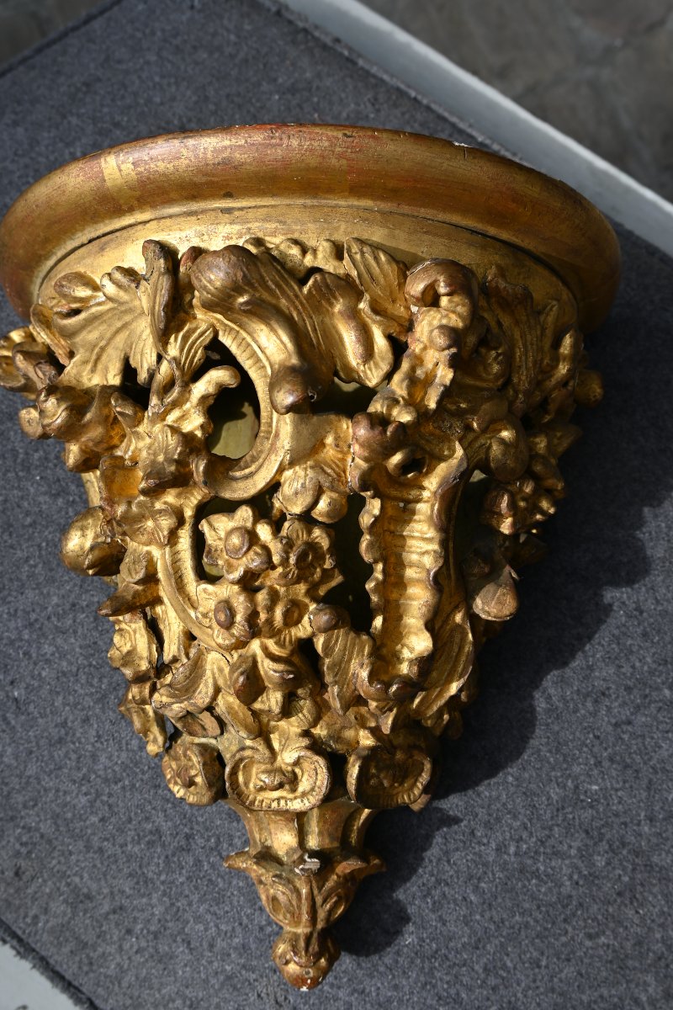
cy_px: 505
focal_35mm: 39
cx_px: 336
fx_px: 1094
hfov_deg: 34.2
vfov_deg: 49.6
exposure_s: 1/320
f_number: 6.3
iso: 100
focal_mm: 26
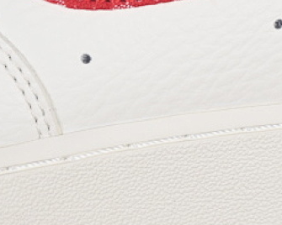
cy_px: -29
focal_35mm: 227
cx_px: 148
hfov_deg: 8.5
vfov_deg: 6.8
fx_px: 1895
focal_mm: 50
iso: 160
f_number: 7.1
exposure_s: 1/100
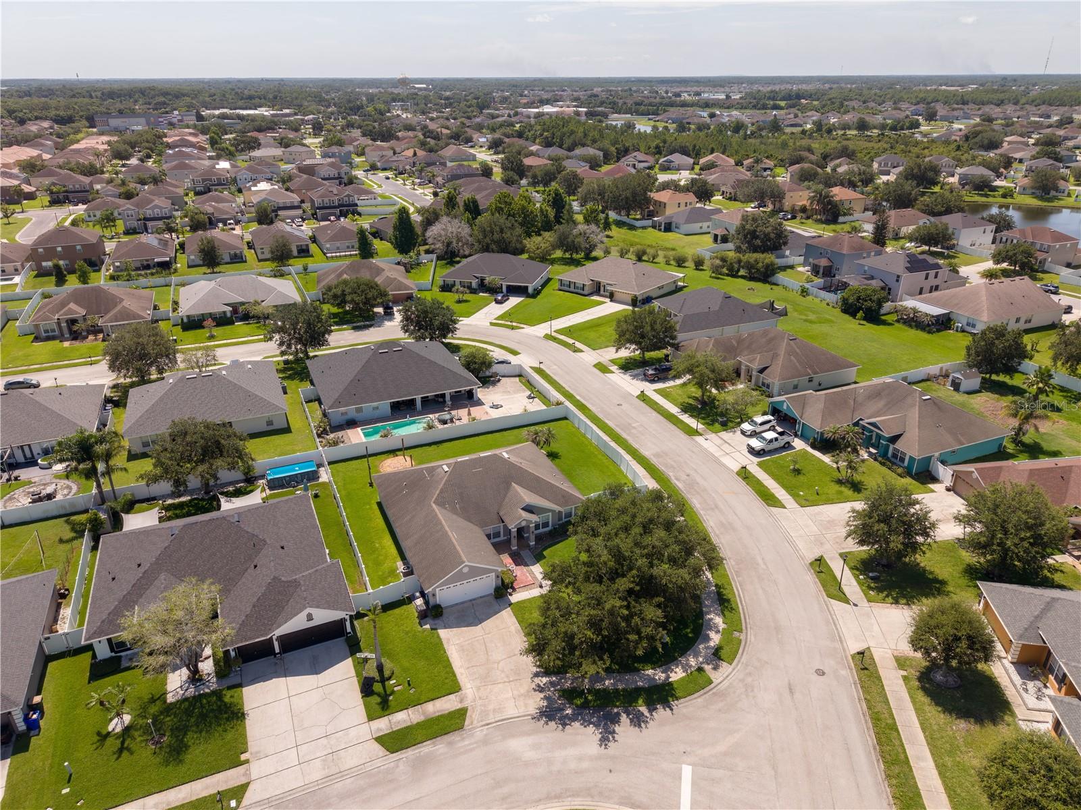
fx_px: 749
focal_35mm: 24
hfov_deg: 71.6
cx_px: 540
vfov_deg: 56.8
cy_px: 405
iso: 200
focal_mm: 8.67
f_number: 1.8
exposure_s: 1/160
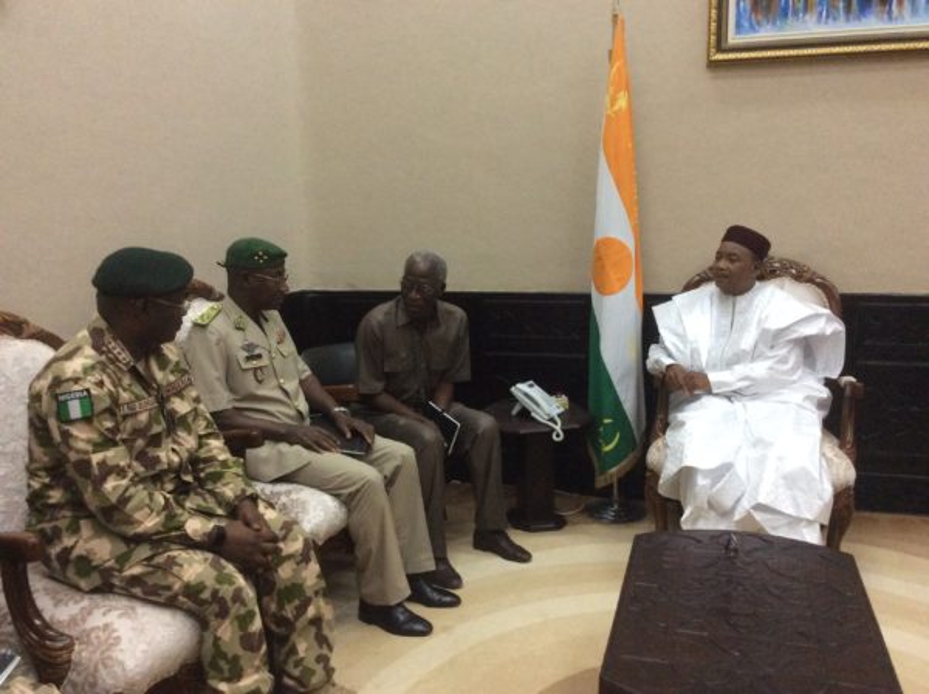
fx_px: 857
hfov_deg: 56.9
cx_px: 464
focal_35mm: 32
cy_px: 347
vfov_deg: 44.0
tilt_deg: -10.3
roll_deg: +2.6
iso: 200
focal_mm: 3.3
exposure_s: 1/25
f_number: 2.4
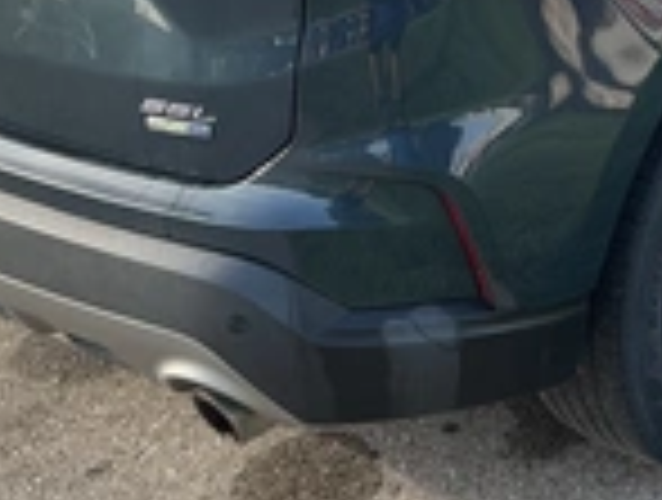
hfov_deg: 25.1
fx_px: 1457
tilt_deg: -16.1
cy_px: -5
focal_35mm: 76
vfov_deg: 18.9
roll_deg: +0.4
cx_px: 540
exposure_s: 1/284
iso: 25
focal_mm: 3
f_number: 1.8
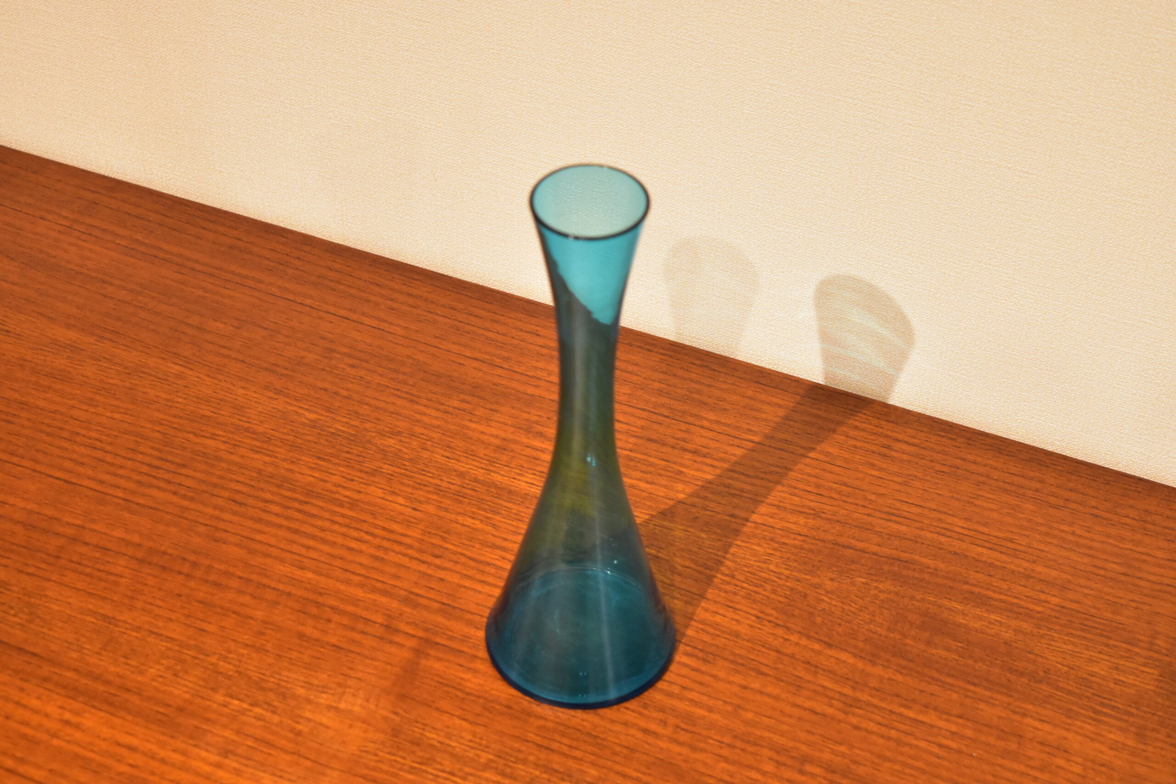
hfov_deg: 29.9
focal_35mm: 68
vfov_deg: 20.2
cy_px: 392
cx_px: 588
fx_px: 2205
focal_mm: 45
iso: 1600
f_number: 5
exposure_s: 1/50
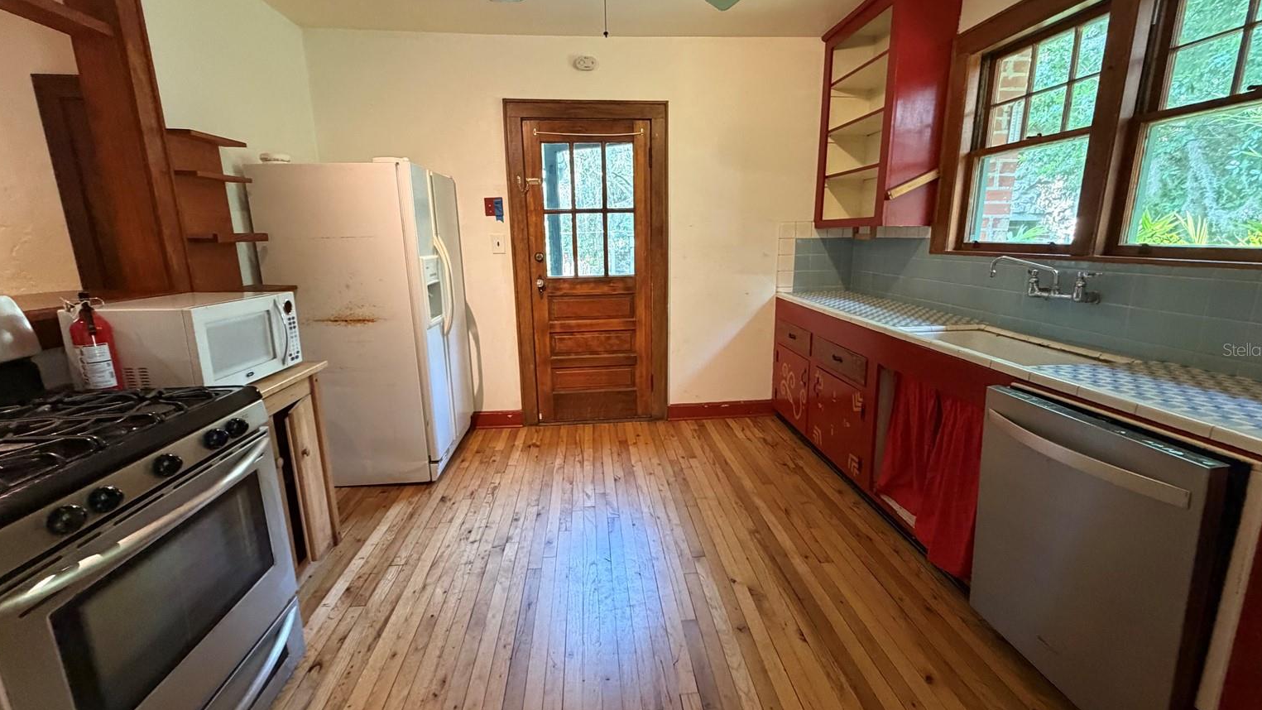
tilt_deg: -12.6
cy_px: 349
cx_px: 639
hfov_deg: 99.4
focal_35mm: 16
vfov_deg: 67.1
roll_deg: +1.8
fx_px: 535
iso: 500
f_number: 2.2
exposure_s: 1/60
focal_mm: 2.22
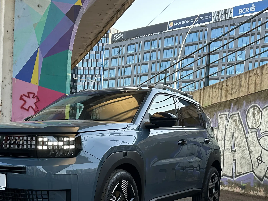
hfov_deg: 37.3
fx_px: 395
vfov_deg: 27.4
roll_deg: -3.8
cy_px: 185
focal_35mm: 51
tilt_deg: -5.4
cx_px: 102
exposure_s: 1/214
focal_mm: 6.86
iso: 80
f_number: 1.78
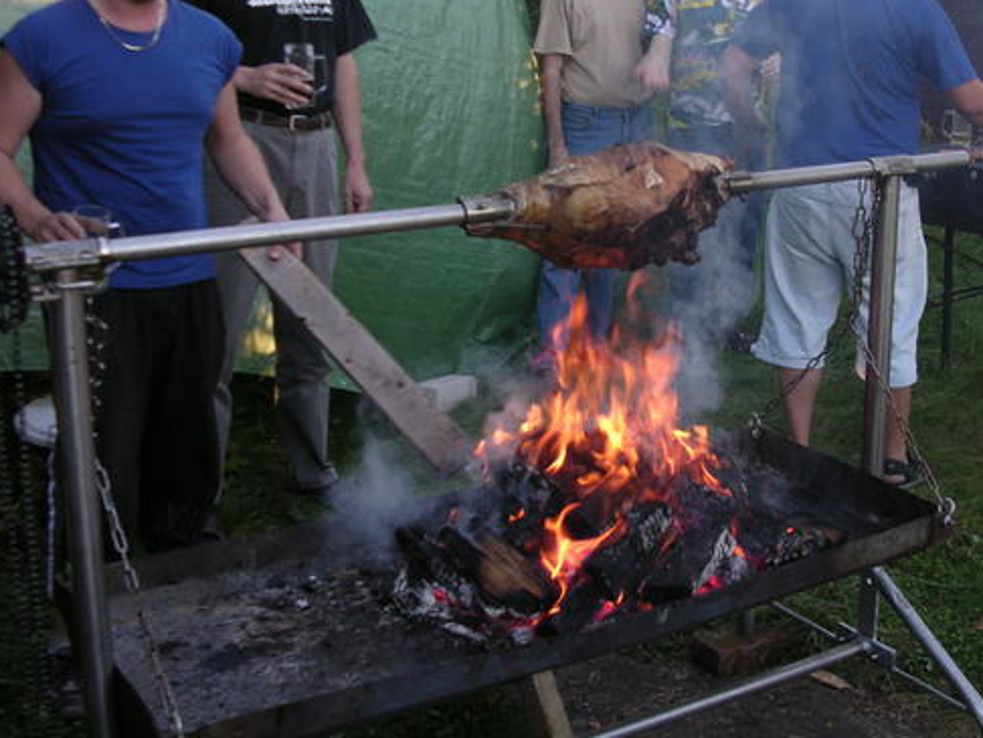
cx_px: 621
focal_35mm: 50
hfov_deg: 37.9
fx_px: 1421
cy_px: 317
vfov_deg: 29.1
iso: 100
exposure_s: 1/67.3
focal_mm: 5.8
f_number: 2.8
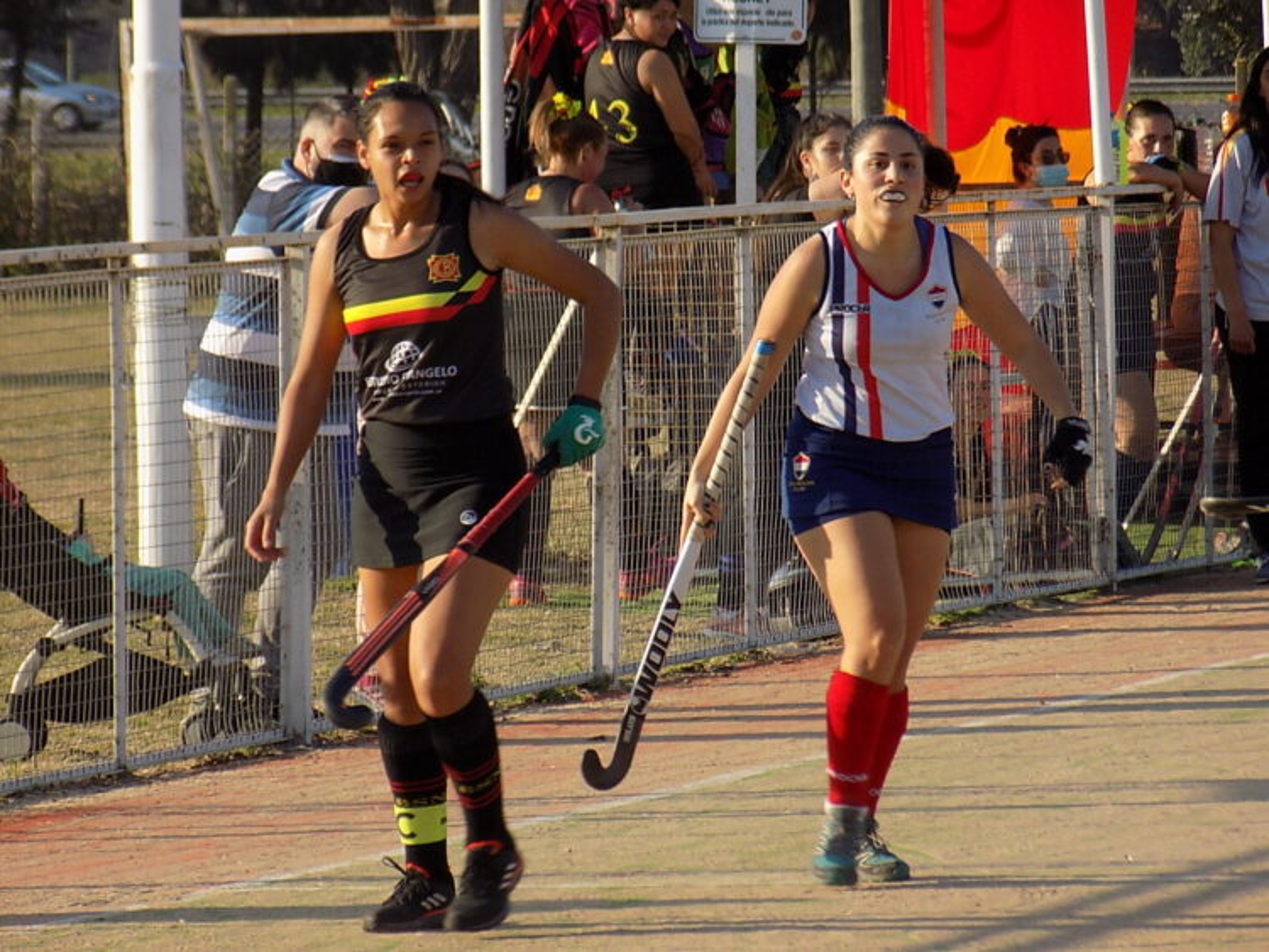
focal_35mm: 317
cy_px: 476
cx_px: 634
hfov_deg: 6.2
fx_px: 11625
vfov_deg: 4.7
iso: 100
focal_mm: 56.4
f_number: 5.9
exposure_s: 1/250
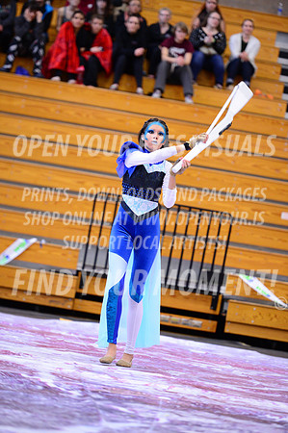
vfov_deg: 12.1
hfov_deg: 8.1
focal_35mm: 170
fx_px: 2045
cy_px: 216
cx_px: 144
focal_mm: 170
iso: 4000
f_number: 2.8
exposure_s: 1/250
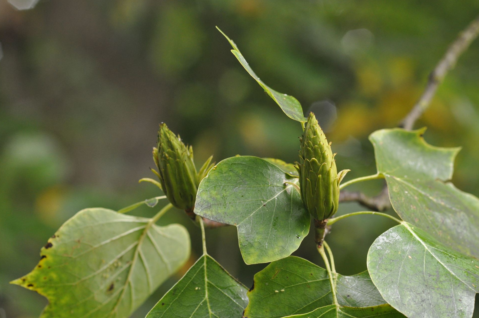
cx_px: 251
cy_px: 170
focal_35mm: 175
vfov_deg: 7.8
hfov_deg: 11.8
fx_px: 2320
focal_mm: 105
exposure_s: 1/125
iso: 800
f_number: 4.5
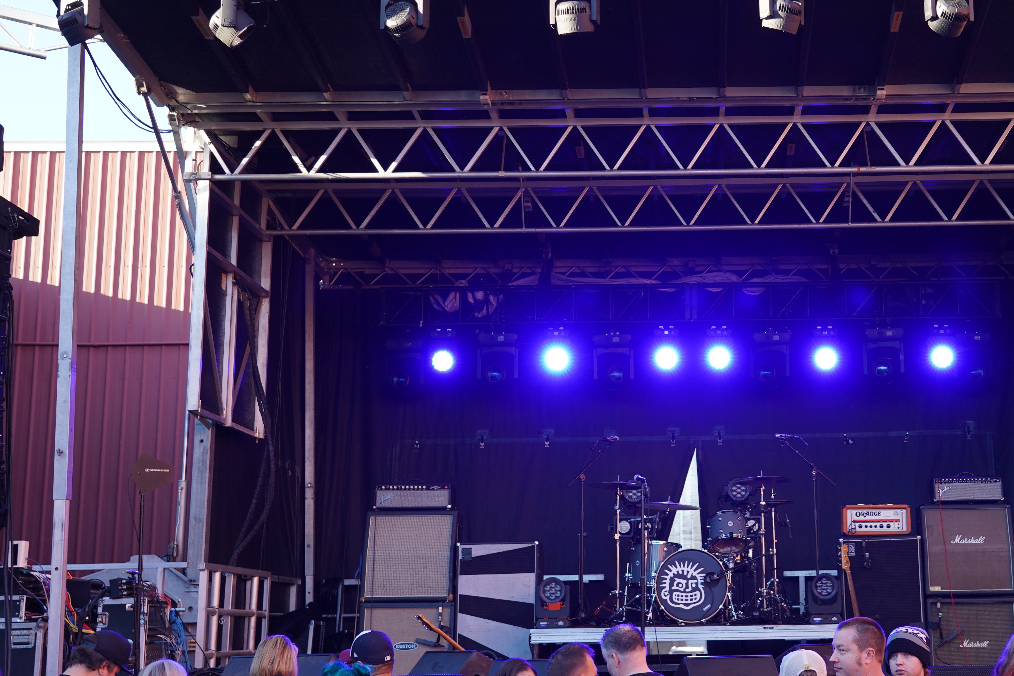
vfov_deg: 26.0
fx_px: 1464
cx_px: 711
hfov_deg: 37.6
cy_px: 325
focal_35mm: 52
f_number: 4.5
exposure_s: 1/80
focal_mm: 34
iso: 100
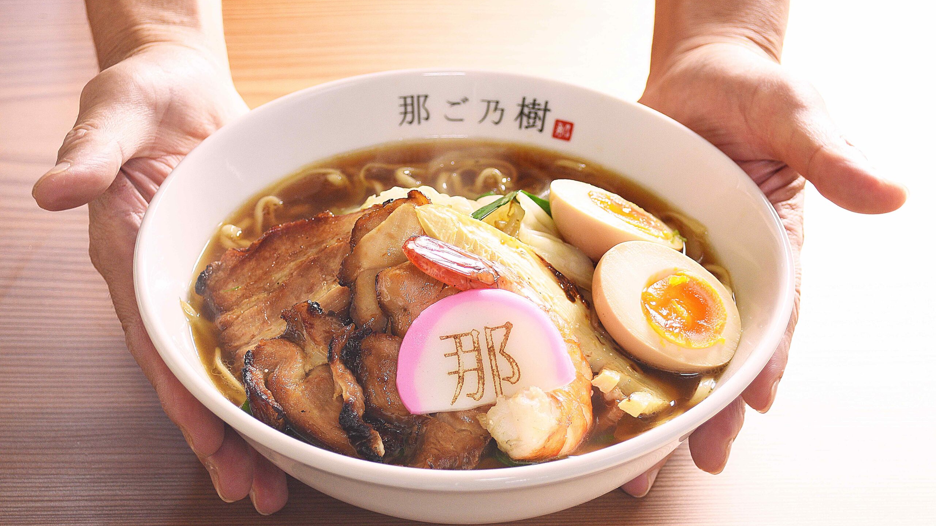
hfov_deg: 24.6
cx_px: 468
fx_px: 2147
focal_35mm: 87
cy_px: 272
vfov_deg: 14.0
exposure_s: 1/50
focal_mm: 55
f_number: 4
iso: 800
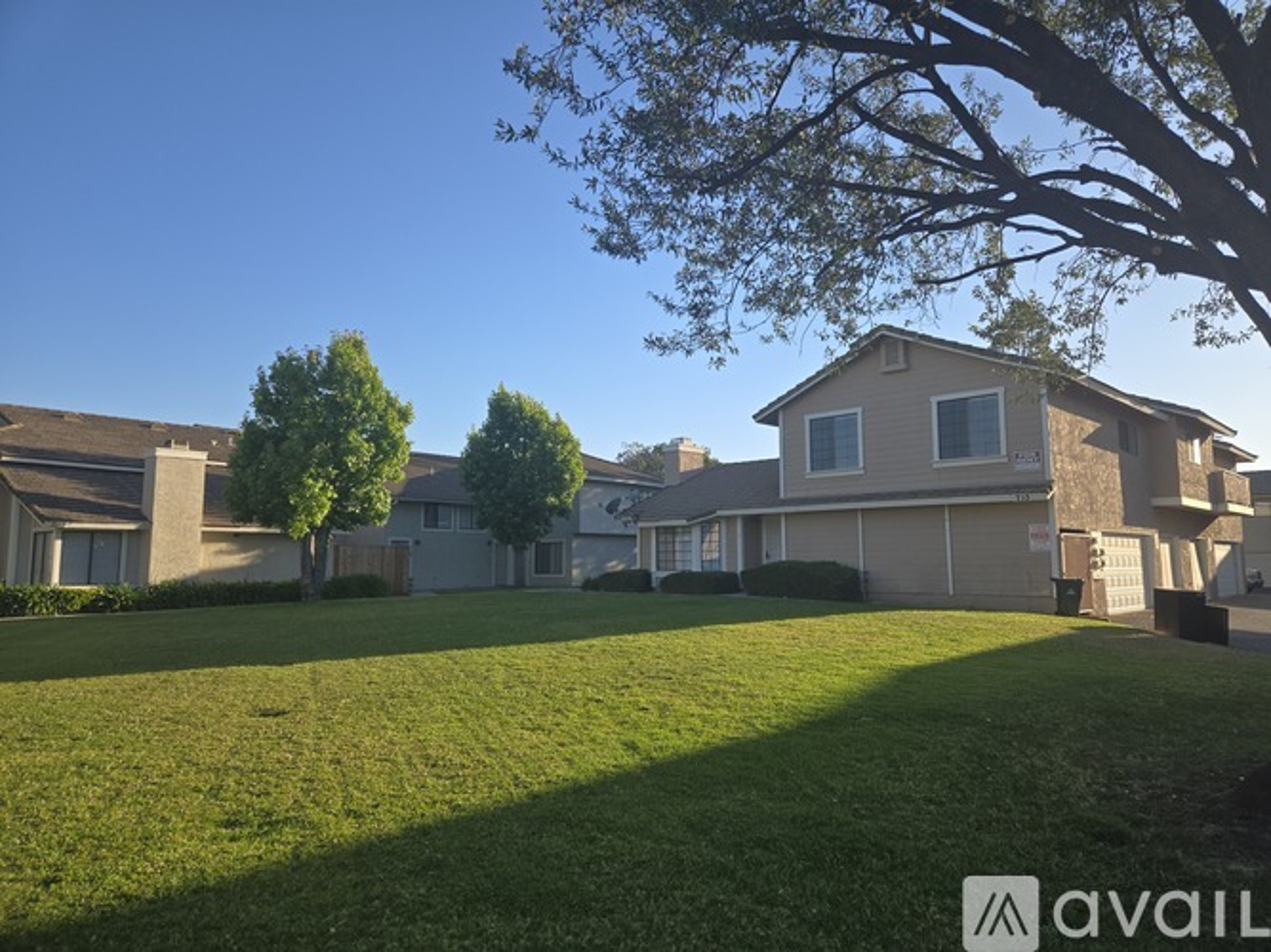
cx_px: 636
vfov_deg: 58.9
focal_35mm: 23
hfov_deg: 73.9
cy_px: 476
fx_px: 844
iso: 25
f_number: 1.8
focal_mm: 5.4
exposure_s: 1/861
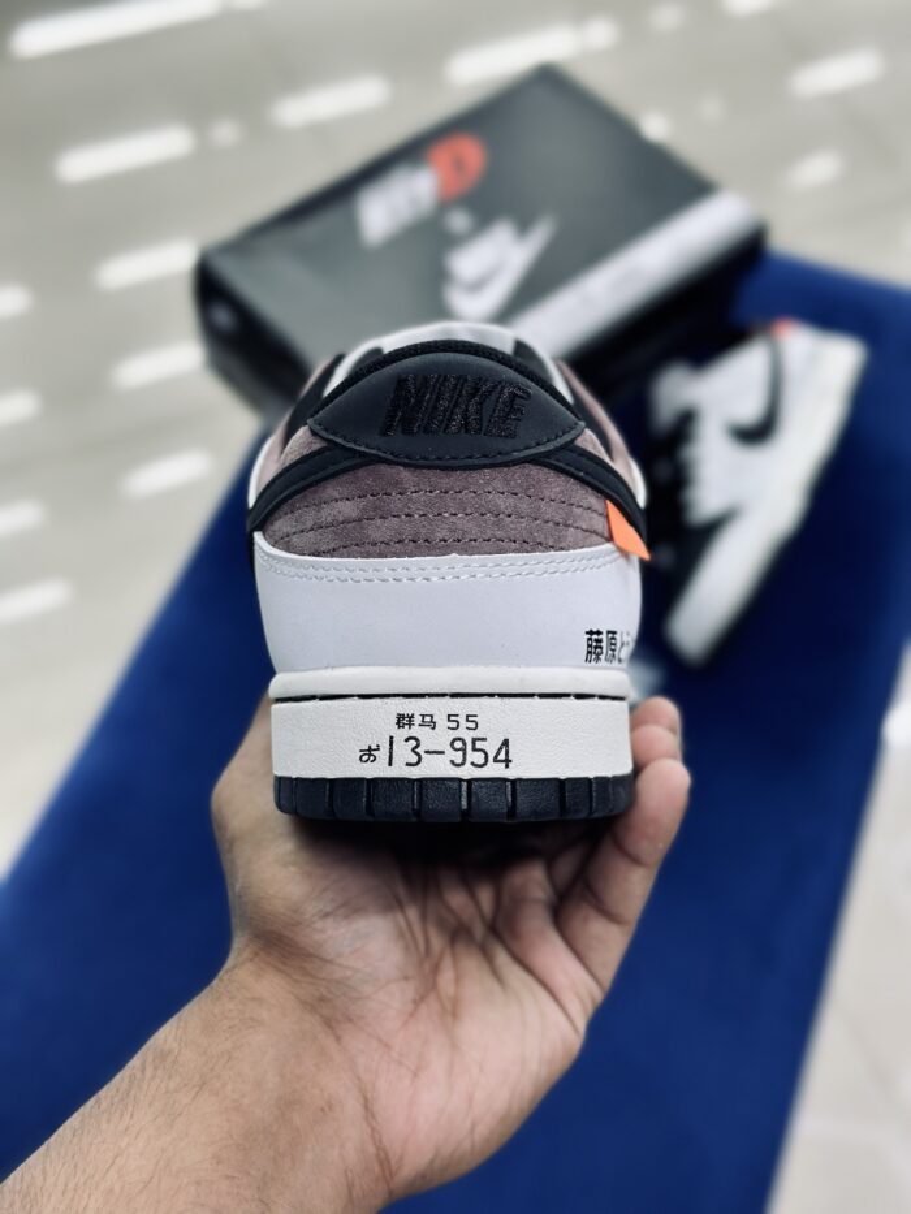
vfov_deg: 39.7
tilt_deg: -55.2
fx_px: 1684
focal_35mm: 48
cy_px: 607
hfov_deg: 30.3
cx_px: 456
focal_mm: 6.86
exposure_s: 1/100
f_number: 1.78
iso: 80
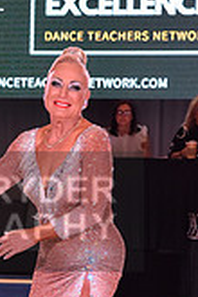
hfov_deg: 5.9
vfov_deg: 9.0
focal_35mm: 229
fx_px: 1889
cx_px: -104
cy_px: 212
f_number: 6.3
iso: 2500
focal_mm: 65
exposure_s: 1/320
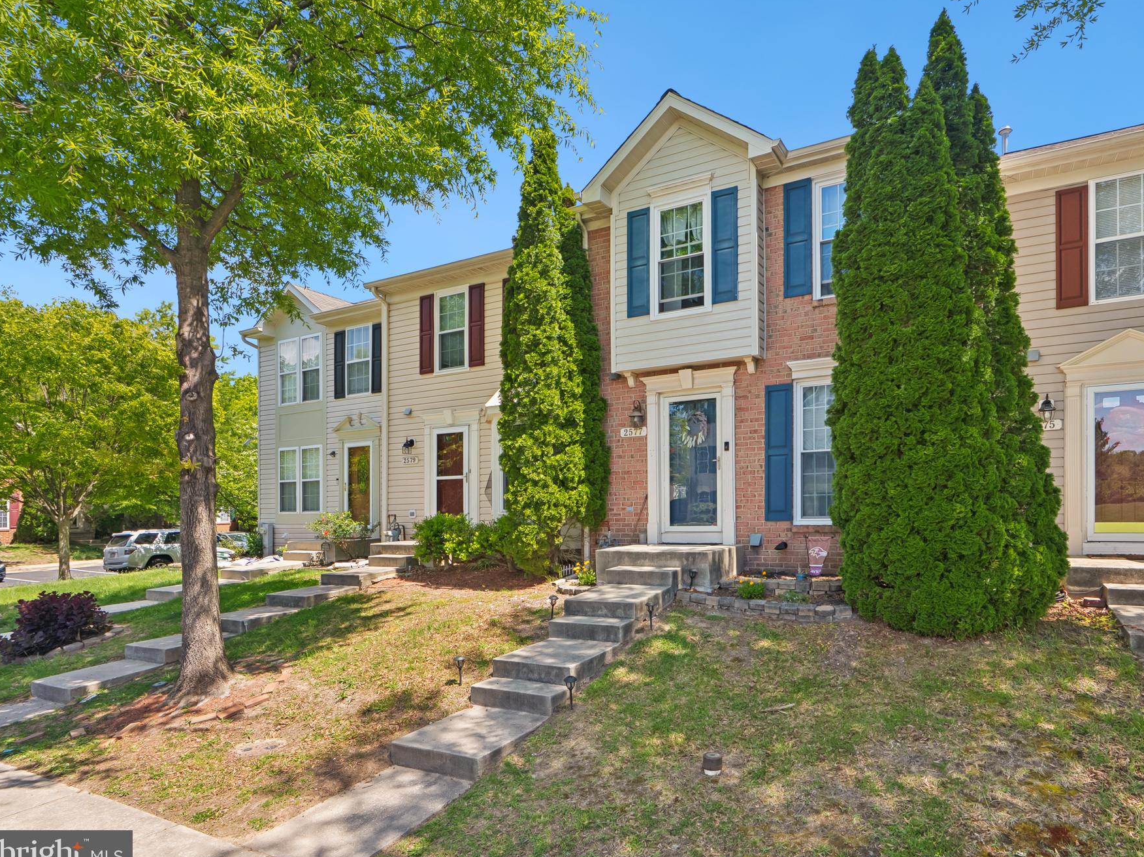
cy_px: 432
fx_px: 595
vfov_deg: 71.6
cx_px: 657
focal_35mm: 18
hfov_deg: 87.2
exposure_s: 1/160
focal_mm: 16
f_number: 8
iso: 160
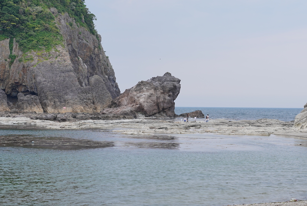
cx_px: 154
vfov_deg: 16.7
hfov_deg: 24.7
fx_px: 700
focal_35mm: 82
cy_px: 103
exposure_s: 1/500
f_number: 4
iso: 100
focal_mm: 55
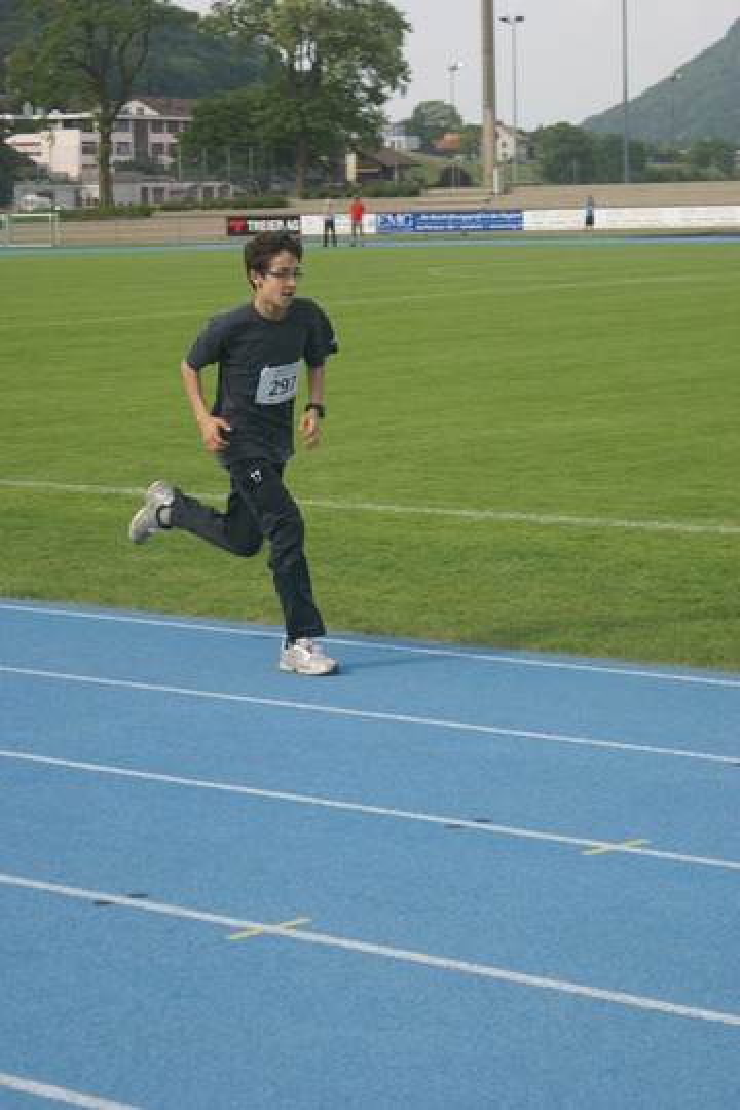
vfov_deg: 19.5
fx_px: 3237
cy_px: 555
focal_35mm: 105
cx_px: 370
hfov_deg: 13.0
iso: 100
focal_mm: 70
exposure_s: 1/250
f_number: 5.6
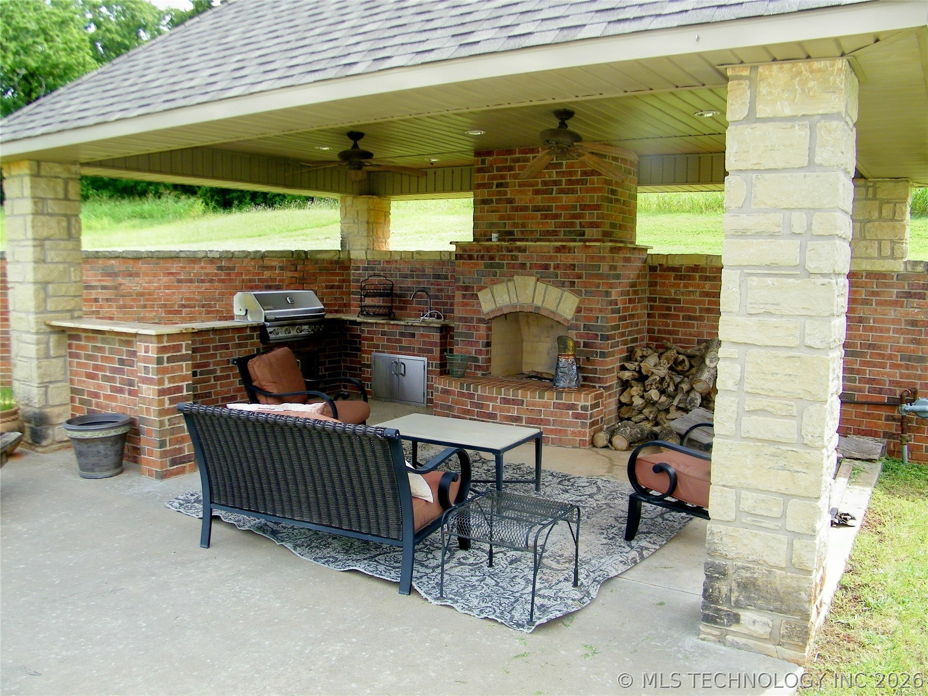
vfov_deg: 49.7
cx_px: 464
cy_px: 348
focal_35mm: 28
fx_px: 751
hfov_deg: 63.4
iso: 80
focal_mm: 5
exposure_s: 1/250
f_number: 3.5
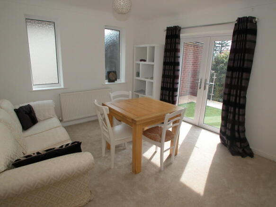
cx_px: 138
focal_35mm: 28
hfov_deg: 63.5
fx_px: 223
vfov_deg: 49.7
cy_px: 104
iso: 100
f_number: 4.4
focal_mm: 7.1
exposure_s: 1/183
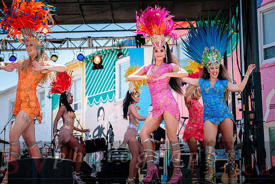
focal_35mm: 77
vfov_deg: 17.7
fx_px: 588
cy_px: 92
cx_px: 138
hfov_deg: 26.3
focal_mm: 51.6
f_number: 3.6
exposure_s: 1/1250
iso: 200
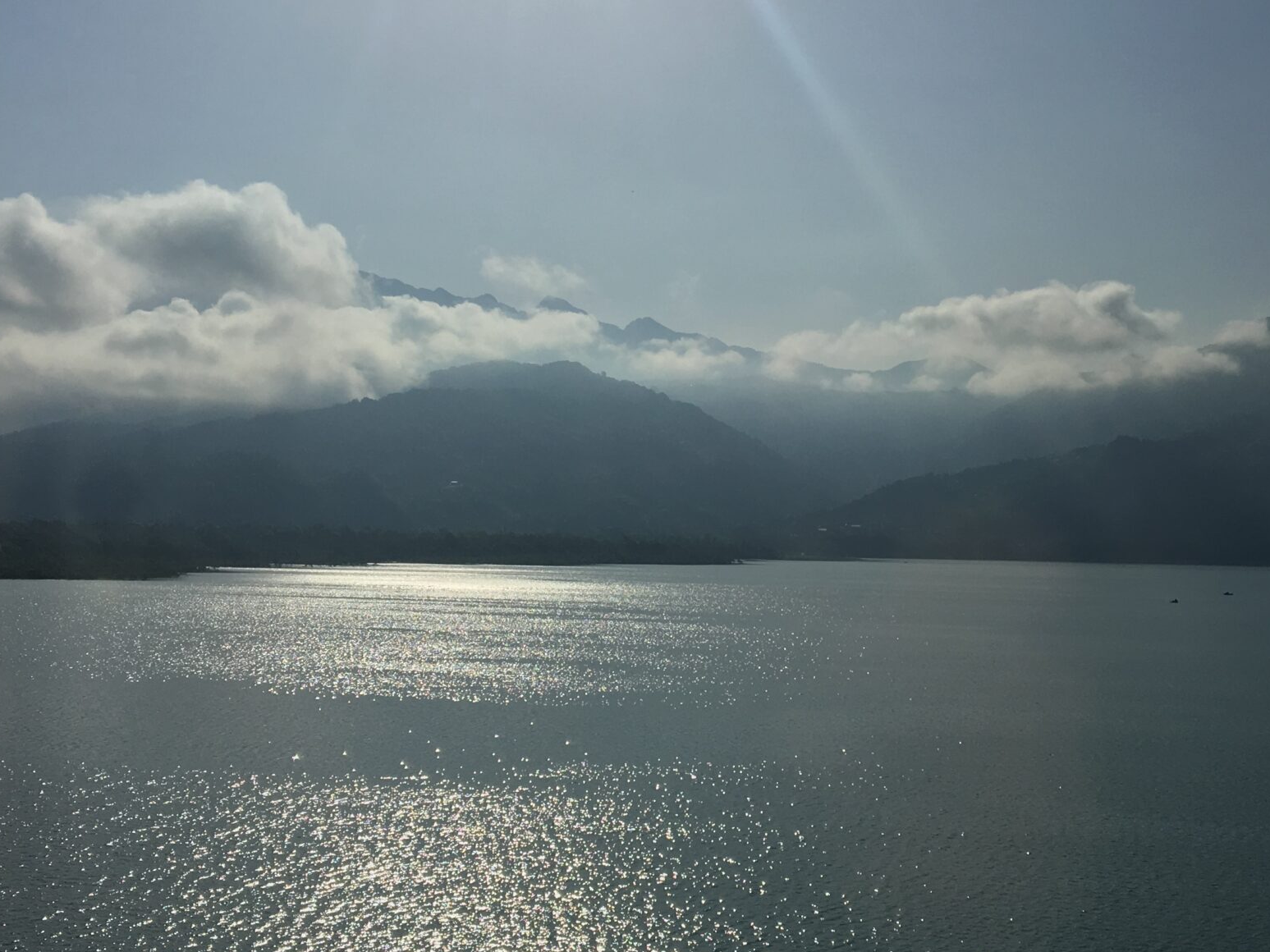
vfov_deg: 30.3
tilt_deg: +0.0
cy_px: 486
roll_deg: -2.7
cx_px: 820
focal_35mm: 48
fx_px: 1761
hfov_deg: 39.3
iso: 25
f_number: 2.2
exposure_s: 1/2959
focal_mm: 4.15
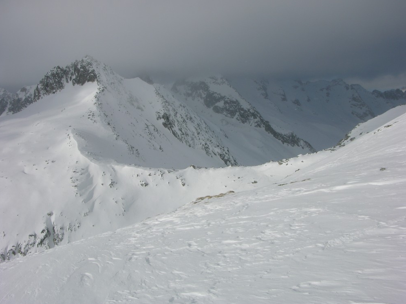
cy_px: 150
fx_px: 422
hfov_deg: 51.3
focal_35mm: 36
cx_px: 198
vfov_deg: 39.7
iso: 50
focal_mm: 8.9
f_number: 8
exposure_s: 1/625
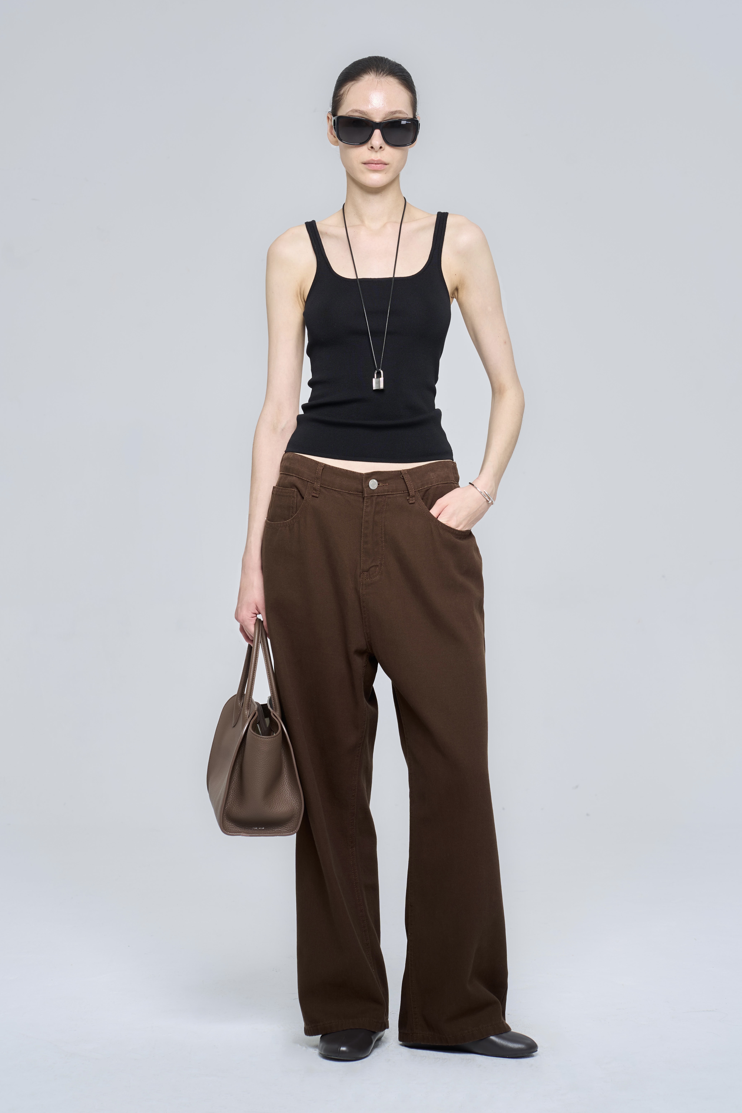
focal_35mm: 85
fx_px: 2628
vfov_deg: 23.9
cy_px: 556
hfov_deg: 16.1
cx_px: 371
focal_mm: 85
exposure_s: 1/125
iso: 200
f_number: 8
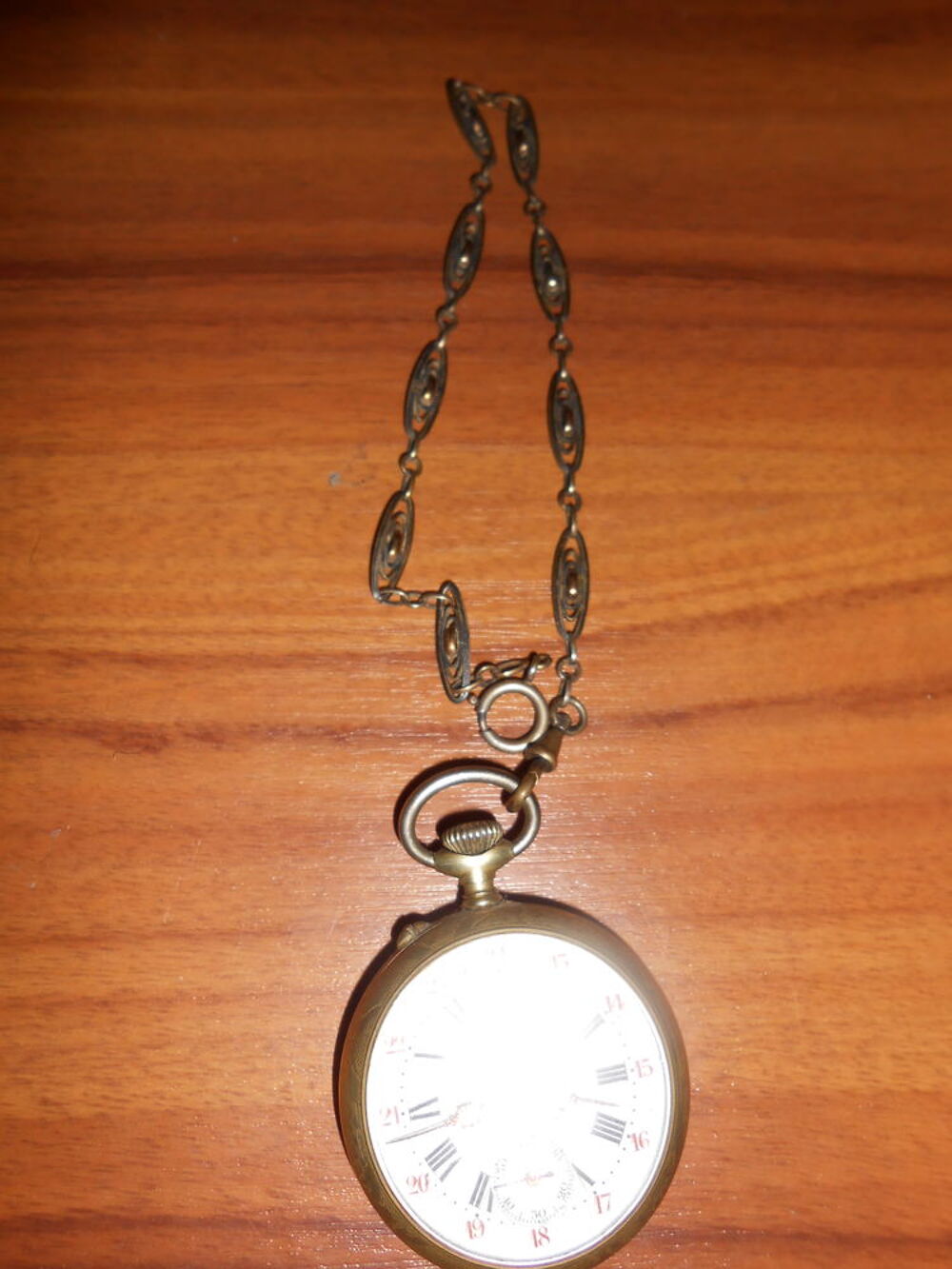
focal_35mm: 26
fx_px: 953
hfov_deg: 53.1
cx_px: 476
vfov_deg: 67.3
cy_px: 634
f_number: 11.5
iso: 80
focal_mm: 4.6
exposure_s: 1/25
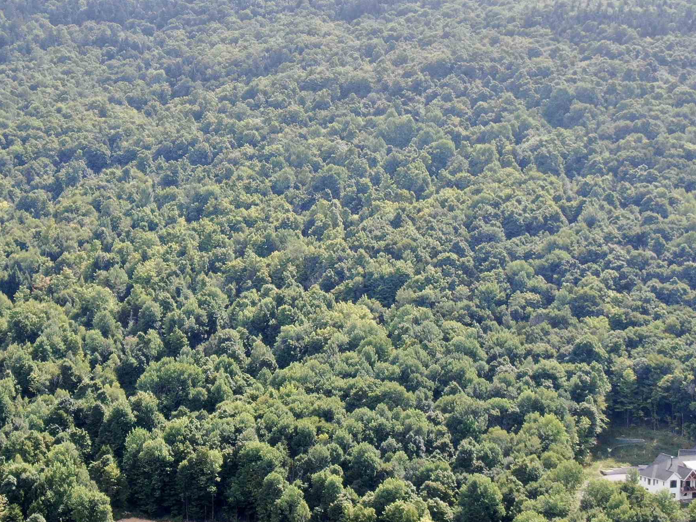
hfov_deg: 23.0
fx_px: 1689
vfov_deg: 17.6
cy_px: 233
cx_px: 138
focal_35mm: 84
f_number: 3.8
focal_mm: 8.6
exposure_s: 1/320
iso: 100
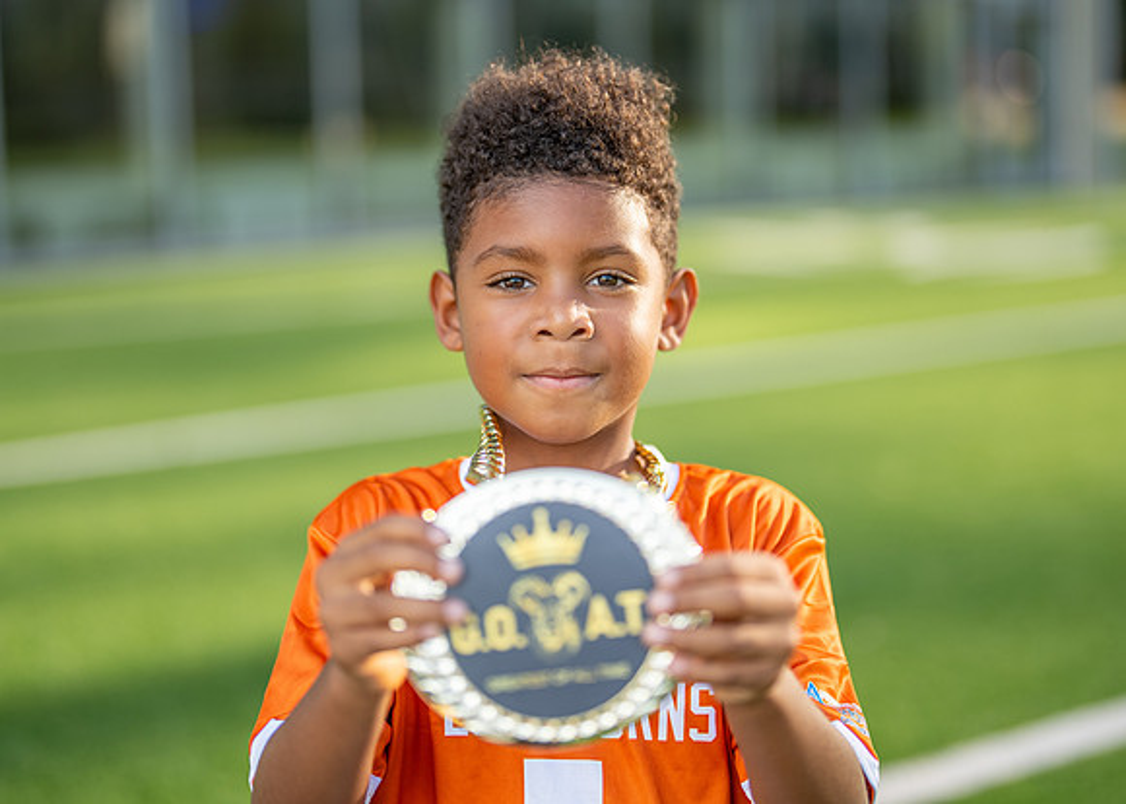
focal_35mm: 65
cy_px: 307
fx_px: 2080
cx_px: 572
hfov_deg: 30.3
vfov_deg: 21.8
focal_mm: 50
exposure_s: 1/1600
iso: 100
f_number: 1.2
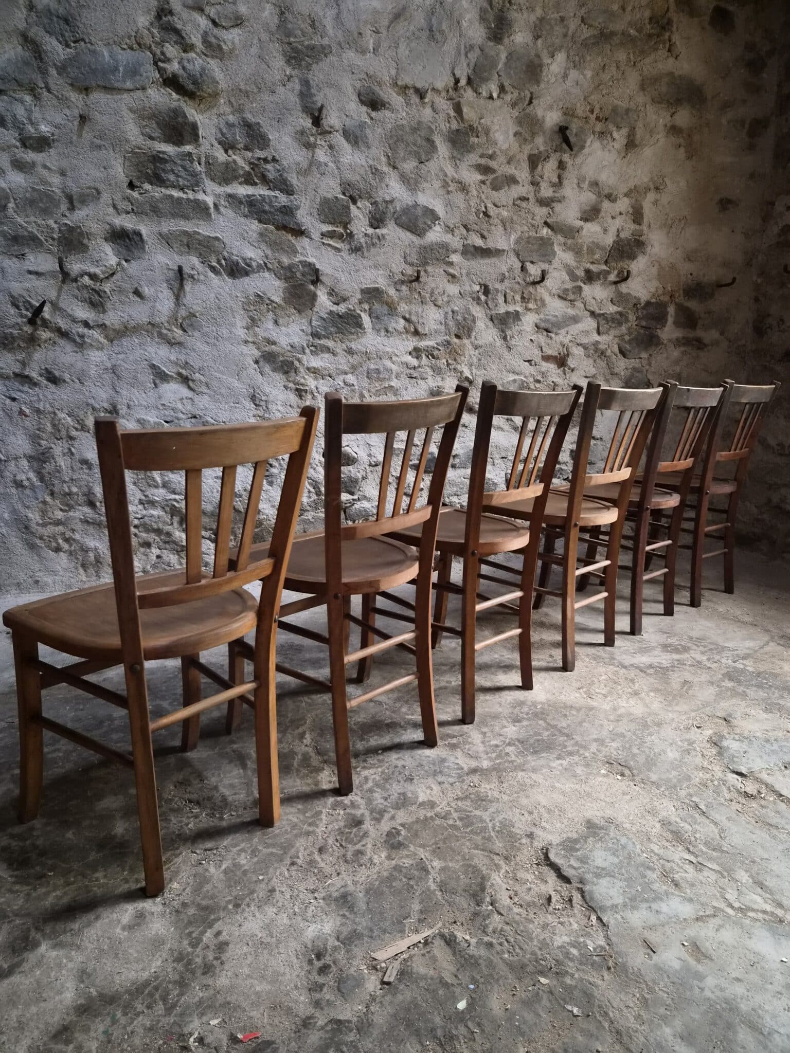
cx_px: 395
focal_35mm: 23
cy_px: 526
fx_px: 700
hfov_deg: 58.9
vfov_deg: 73.9
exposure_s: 1/50
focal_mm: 5.4
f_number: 1.8
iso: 1600
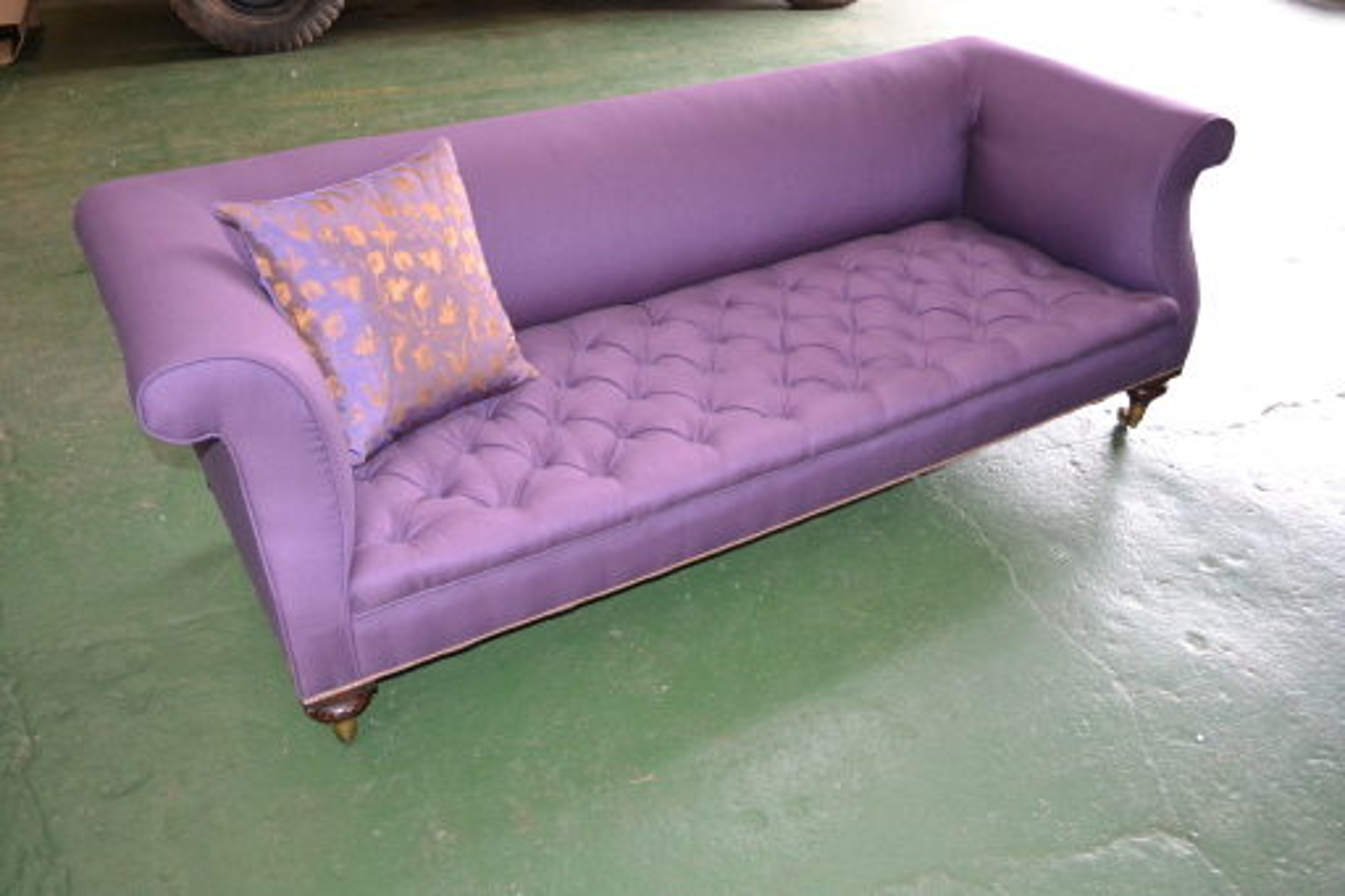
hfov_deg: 61.9
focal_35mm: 30
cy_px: 448
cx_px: 672
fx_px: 1120
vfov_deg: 43.6
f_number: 3.8
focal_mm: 20
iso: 2200
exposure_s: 1/60
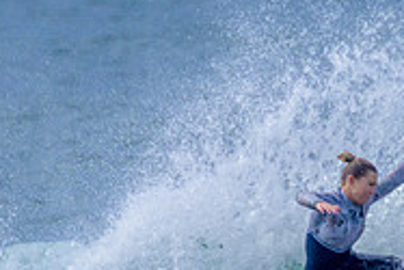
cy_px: 349
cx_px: 309
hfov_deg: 0.6
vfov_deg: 0.4
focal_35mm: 3400
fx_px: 38184
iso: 900
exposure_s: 1/2000
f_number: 11
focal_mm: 800
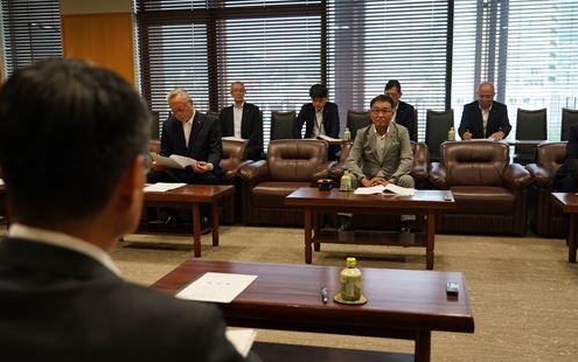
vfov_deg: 35.4
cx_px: 291
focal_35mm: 36
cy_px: 185
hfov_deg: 54.0
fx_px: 567
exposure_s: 1/125
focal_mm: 35
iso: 800
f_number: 4
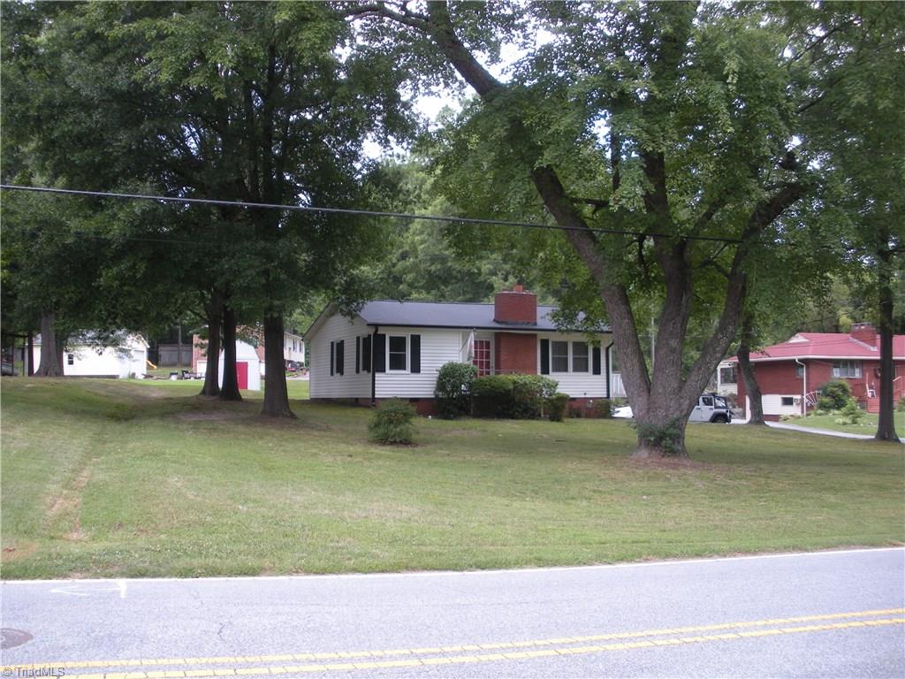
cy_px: 340
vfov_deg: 39.7
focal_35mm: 36
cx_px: 452
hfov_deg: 51.4
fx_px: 941
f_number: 3.5
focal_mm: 6.3
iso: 64
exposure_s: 1/76.2
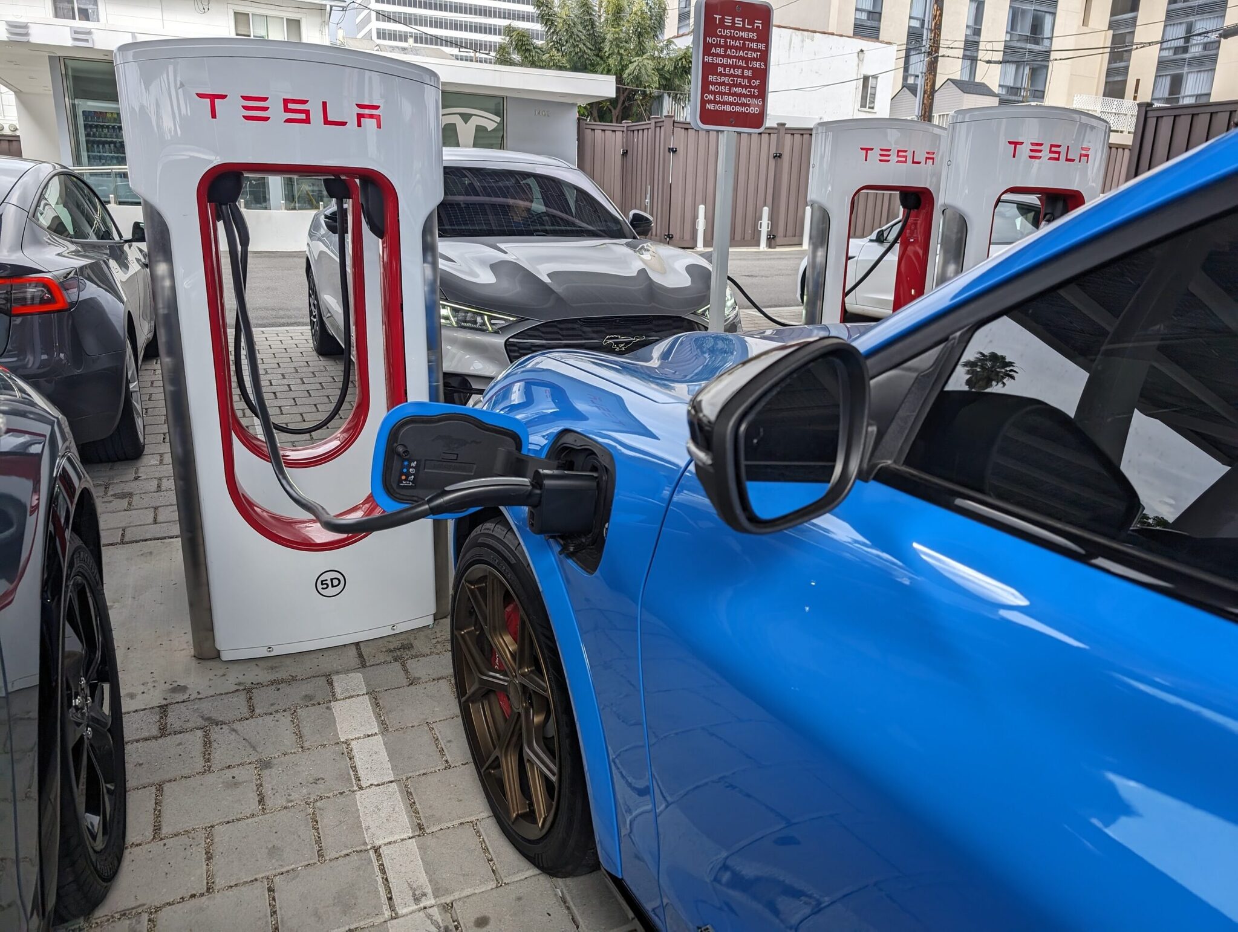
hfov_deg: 71.5
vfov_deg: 57.0
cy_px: 466
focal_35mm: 24
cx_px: 619
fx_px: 860
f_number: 1.68
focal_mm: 6.9
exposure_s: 1/458
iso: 20
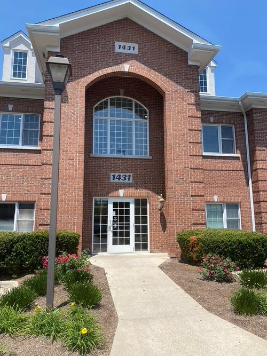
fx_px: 267
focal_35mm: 26
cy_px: 178
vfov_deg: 67.3
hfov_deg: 53.0
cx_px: 134
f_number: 1.8
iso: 32
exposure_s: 1/2268
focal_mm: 4.25
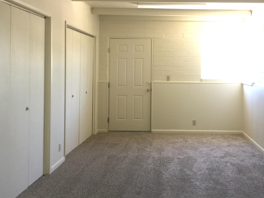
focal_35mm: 41
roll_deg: -0.7
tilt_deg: +0.3
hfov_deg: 45.3
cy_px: 66
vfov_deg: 34.8
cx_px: 170
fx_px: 313
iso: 32
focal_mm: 4.15
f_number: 2.2
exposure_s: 1/30
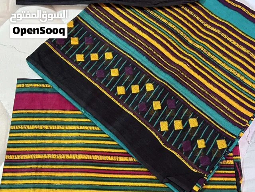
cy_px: 96
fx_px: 192
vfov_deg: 53.1
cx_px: 128
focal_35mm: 26
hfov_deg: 67.3
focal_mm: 5.7
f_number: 1.5
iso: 320
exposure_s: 1/60
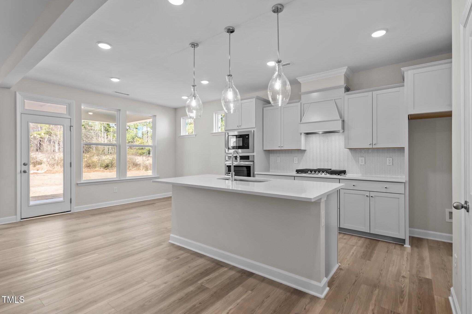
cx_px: 236
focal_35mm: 17
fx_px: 223
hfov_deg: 93.3
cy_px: 157
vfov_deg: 70.3
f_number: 7.1
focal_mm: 17
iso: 400
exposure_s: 1/15
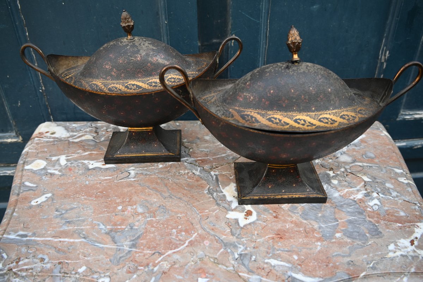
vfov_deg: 44.6
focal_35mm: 29
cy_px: 141
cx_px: 212
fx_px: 344
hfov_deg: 63.2
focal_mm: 19.5
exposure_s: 1/250
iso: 250
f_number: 4
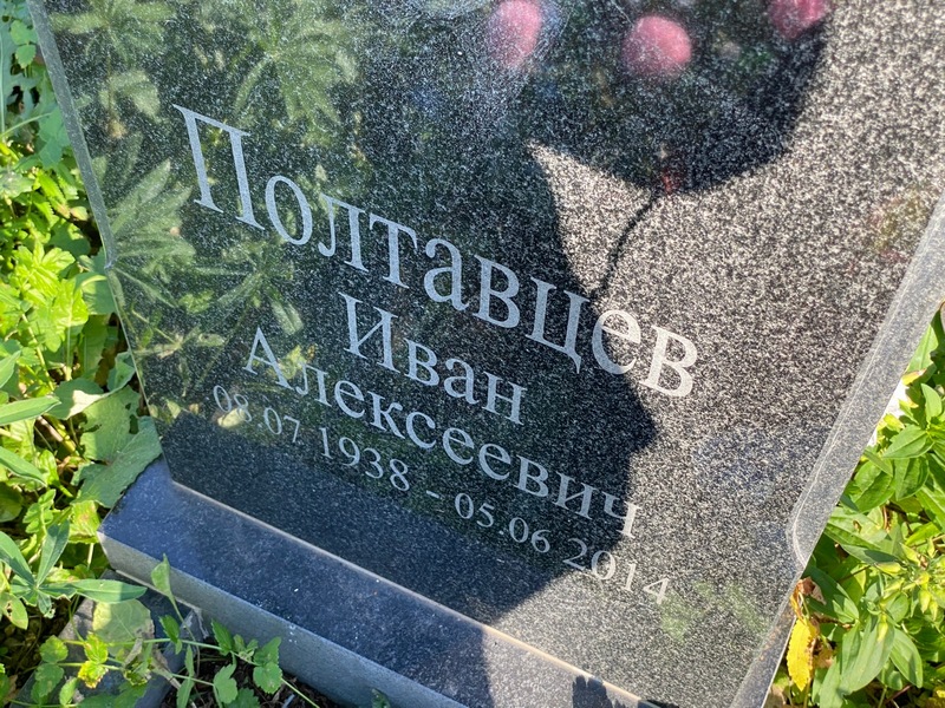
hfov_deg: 36.8
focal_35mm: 52
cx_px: 472
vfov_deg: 28.0
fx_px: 1420
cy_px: 354
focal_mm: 6
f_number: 2
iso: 20
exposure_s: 1/200
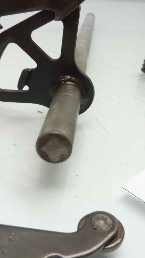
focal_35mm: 46
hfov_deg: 25.9
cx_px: 83
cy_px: 130
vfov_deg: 44.6
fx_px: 314
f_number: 3.3
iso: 80
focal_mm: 4.1
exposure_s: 1/13
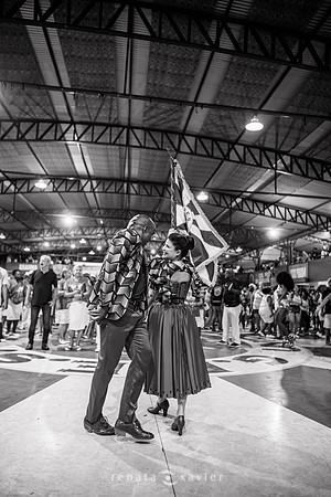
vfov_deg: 73.7
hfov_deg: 53.1
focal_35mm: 24
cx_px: 166
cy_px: 248
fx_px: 331
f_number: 1.8
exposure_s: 1/320
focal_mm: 24
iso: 1600
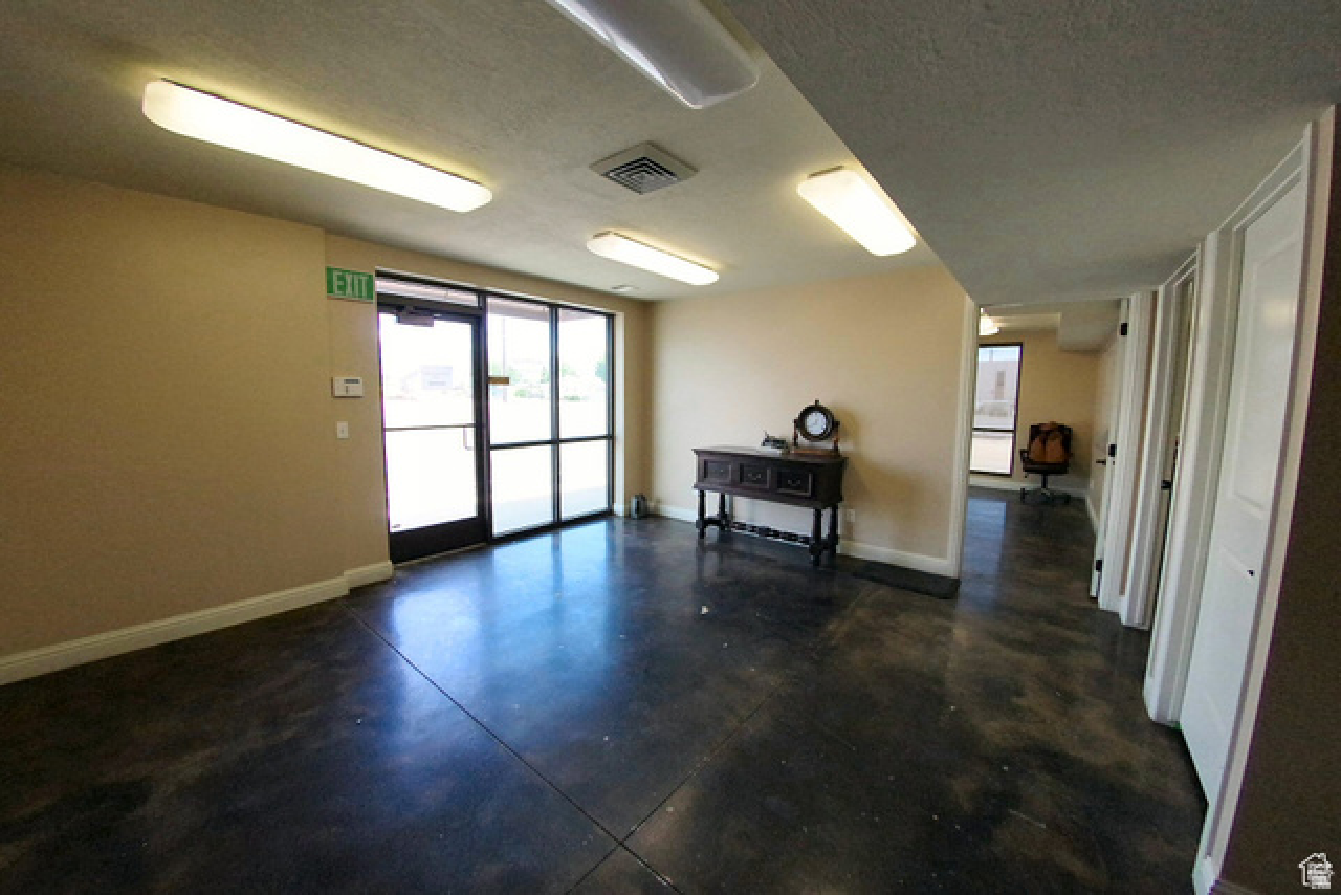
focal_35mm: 15
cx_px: 670
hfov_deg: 100.4
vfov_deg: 77.4
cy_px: 448
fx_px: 559
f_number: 5.6
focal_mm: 10
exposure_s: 1/400
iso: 3200
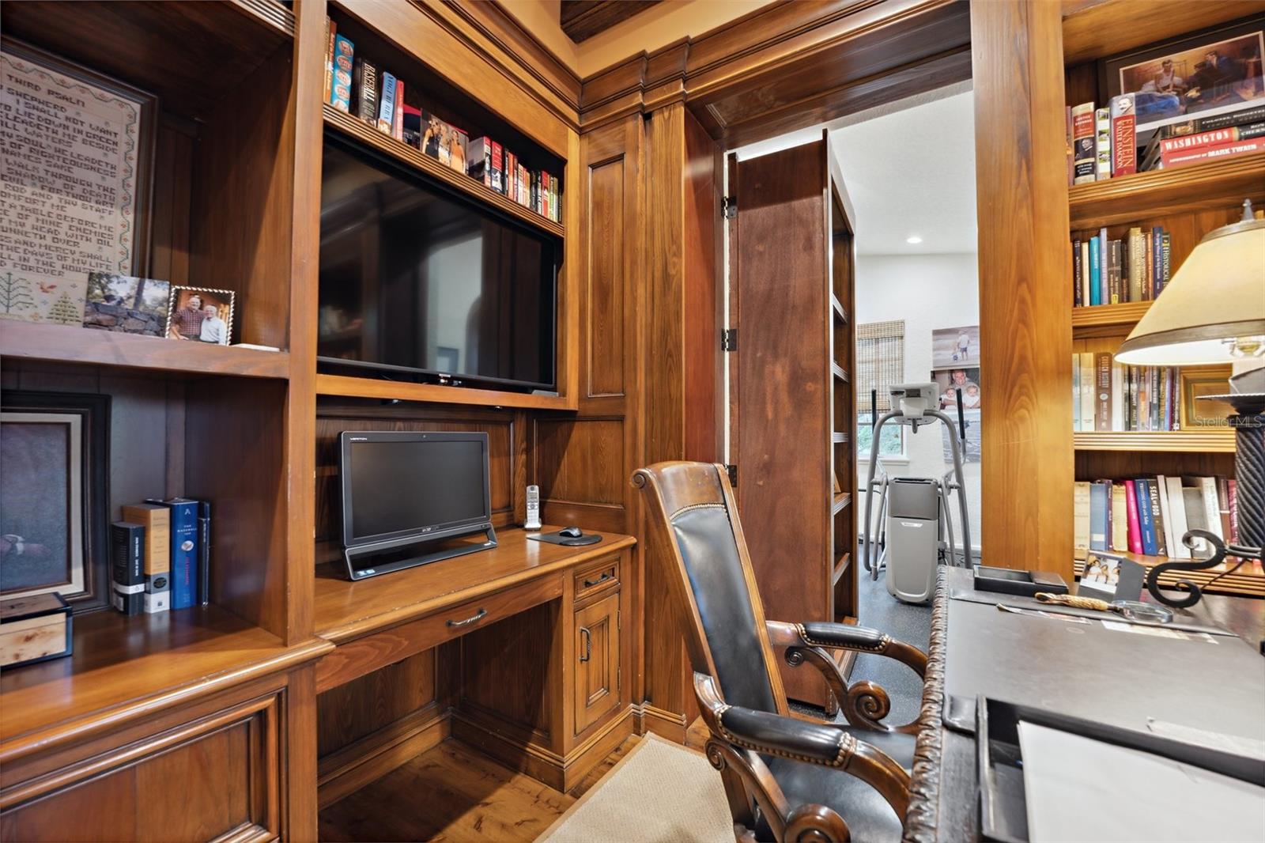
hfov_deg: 104.3
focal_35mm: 14
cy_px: 422
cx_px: 632
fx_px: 492
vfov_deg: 81.2
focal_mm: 14
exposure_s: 1/1.25
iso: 400
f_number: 8
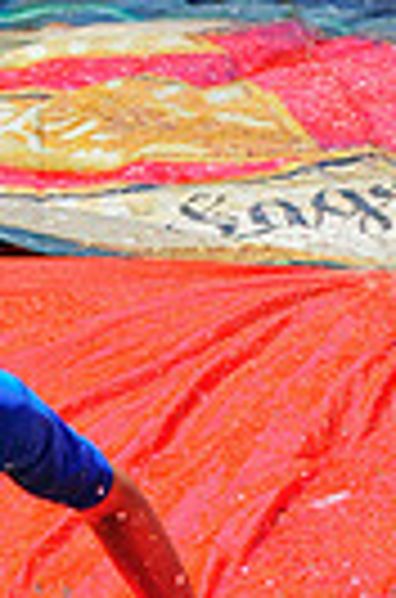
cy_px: 800
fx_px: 5888
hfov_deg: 3.8
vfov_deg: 5.8
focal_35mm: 355
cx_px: -47
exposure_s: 1/1250
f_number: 5.6
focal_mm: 70
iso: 200
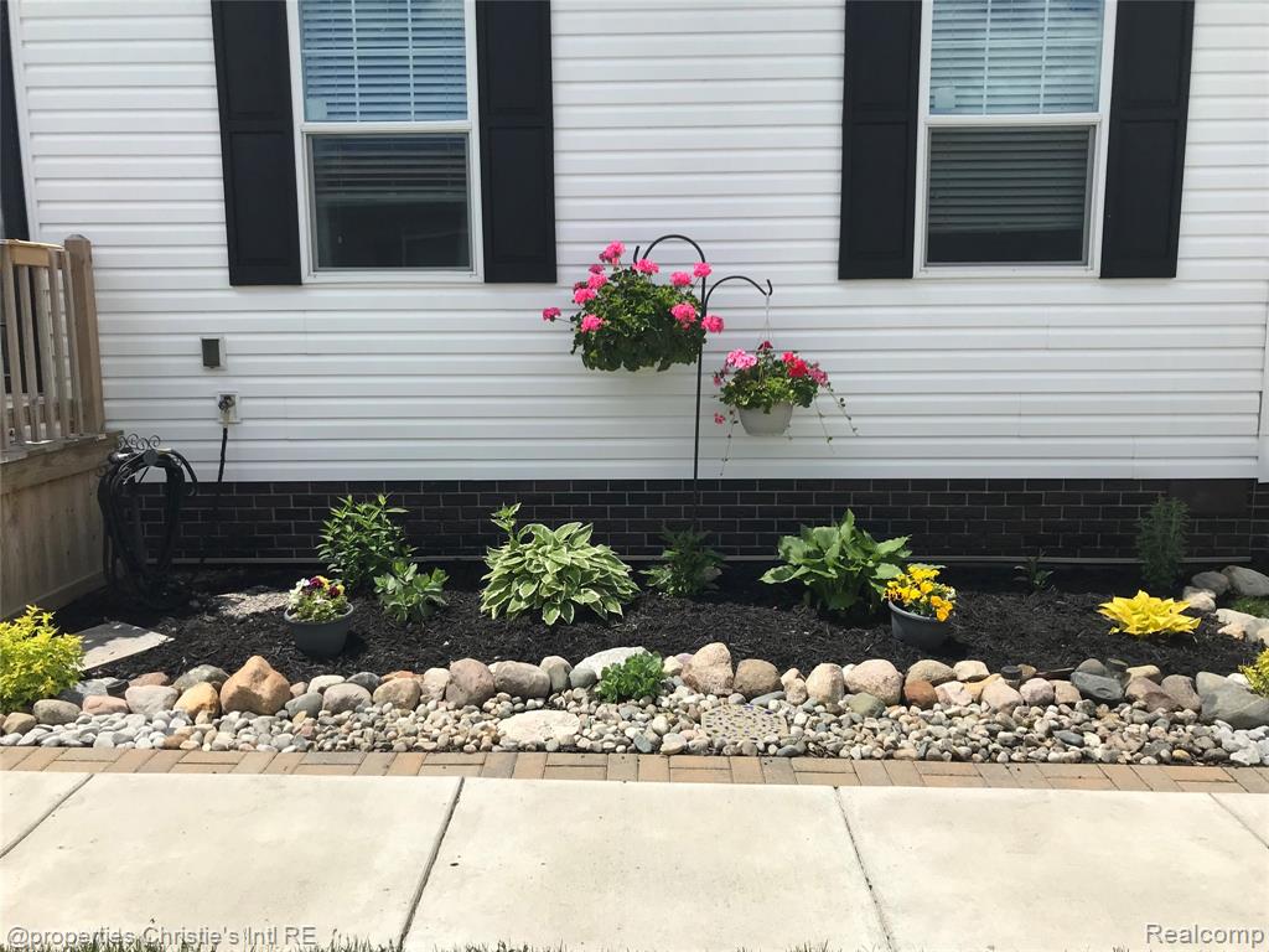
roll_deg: +0.8
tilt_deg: -9.7
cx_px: 634
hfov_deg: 63.4
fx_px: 1026
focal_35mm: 28
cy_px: 476
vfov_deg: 49.7
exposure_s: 1/3425
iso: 20
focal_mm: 3.99
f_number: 1.8
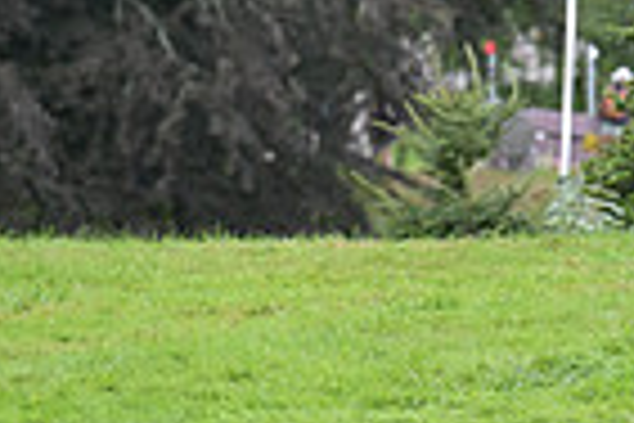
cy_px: -106
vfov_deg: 1.7
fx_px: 14510
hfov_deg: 2.5
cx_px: 1138
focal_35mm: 824
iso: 1800
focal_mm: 200
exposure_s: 1/1250
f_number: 5.6
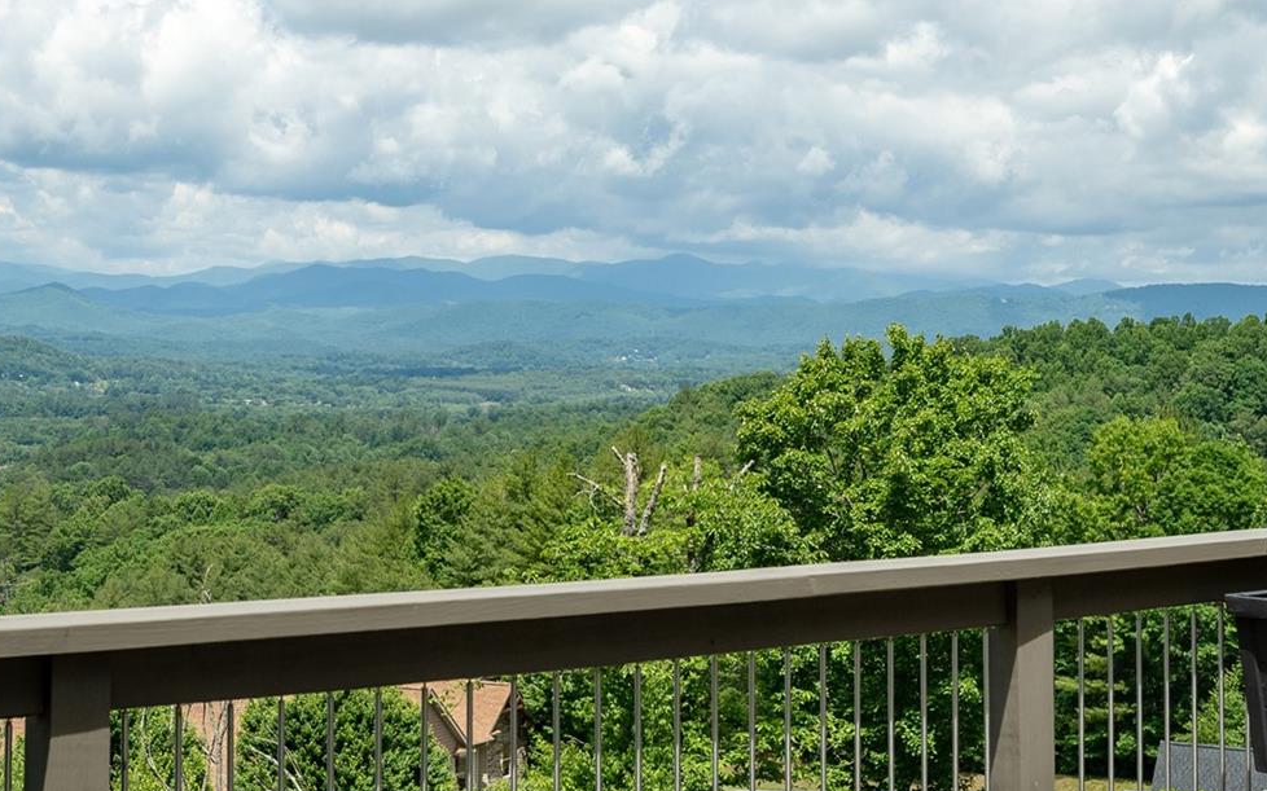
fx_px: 2210
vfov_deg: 20.2
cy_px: 261
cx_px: 523
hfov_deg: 31.9
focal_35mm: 64
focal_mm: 30
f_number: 7.1
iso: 250
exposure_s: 1/1000
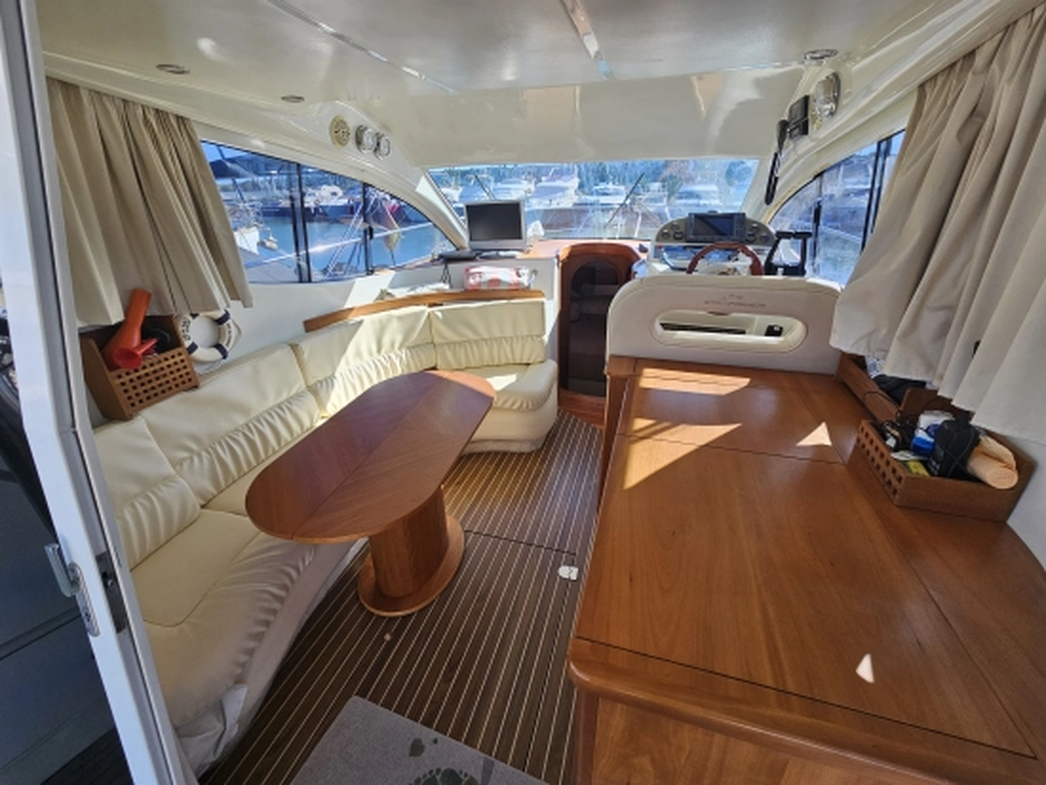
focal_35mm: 13
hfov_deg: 106.2
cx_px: 523
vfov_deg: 90.0
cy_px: 392
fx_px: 393
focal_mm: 2.2
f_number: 2.2
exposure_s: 1/752
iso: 64
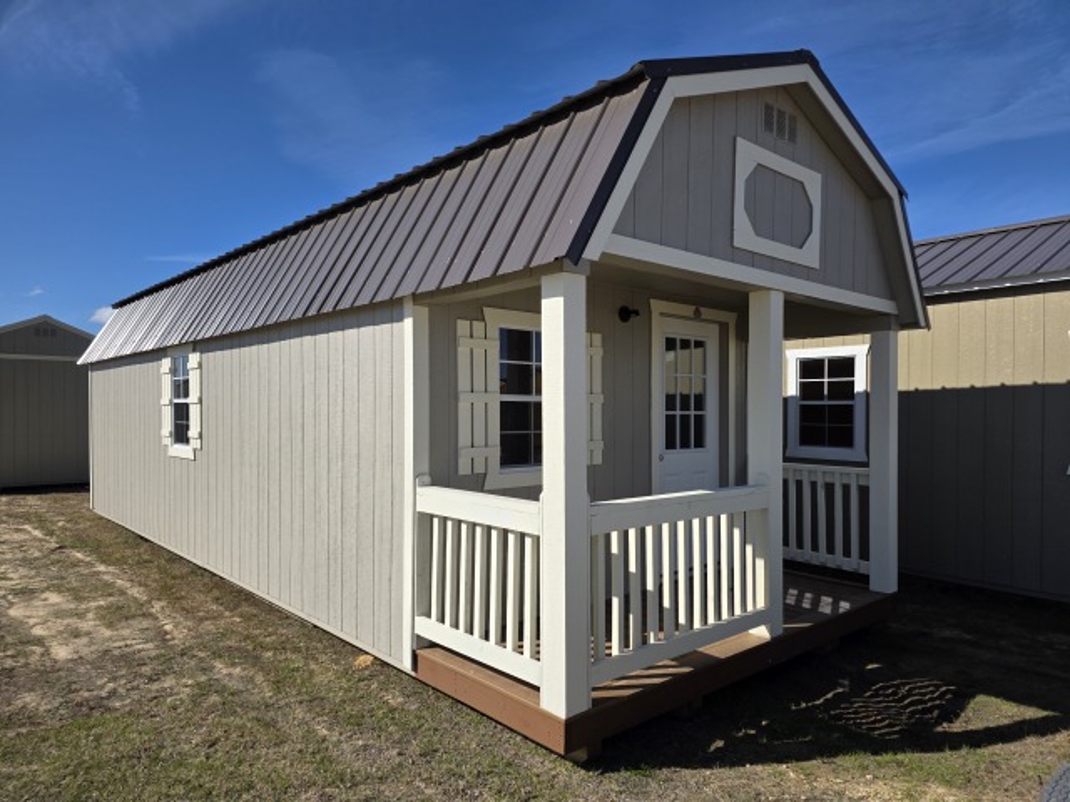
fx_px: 711
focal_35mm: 23
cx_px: 535
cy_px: 401
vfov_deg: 58.9
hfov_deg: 73.9
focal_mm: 6.3
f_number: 1.7
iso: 80
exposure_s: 1/7944
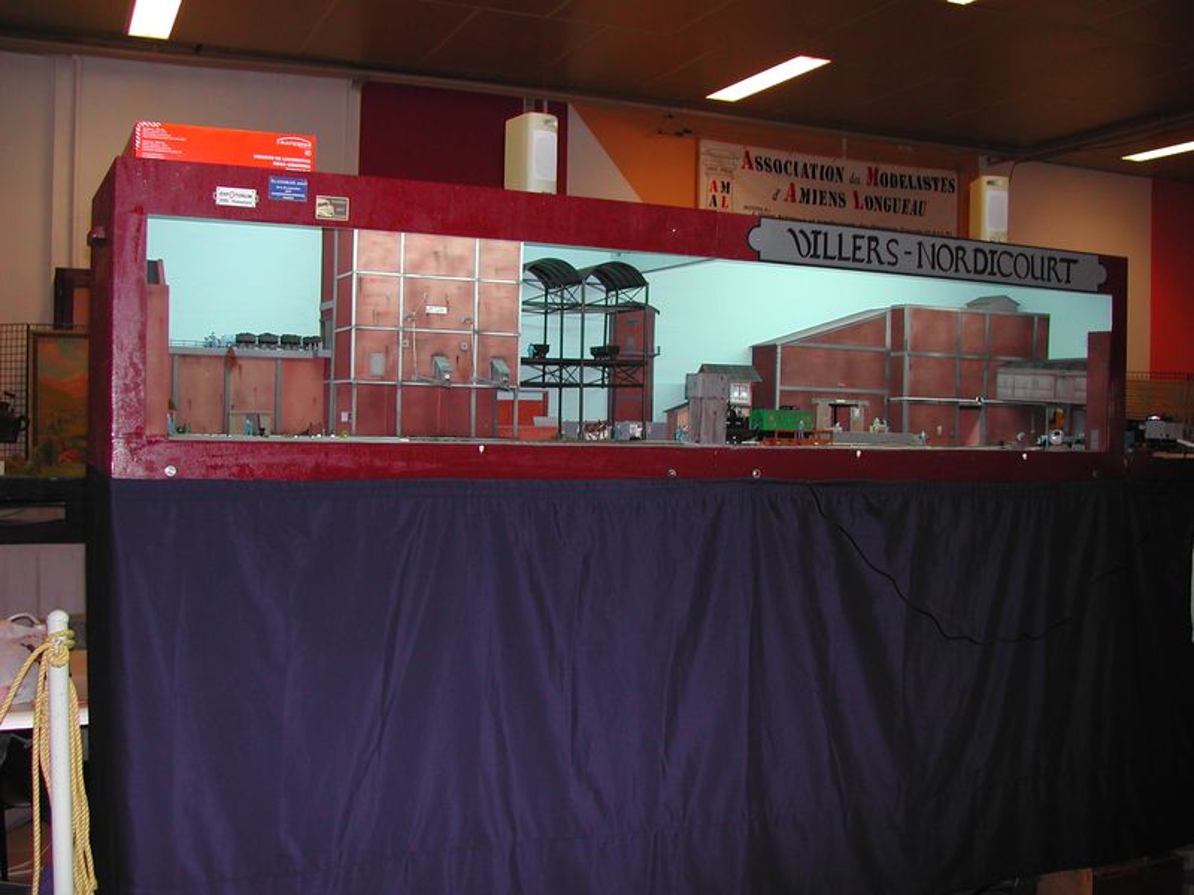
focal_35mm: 38
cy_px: 448
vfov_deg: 37.7
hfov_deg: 49.0
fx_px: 1311
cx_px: 597
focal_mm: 8
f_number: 2.8
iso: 127
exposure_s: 1/60
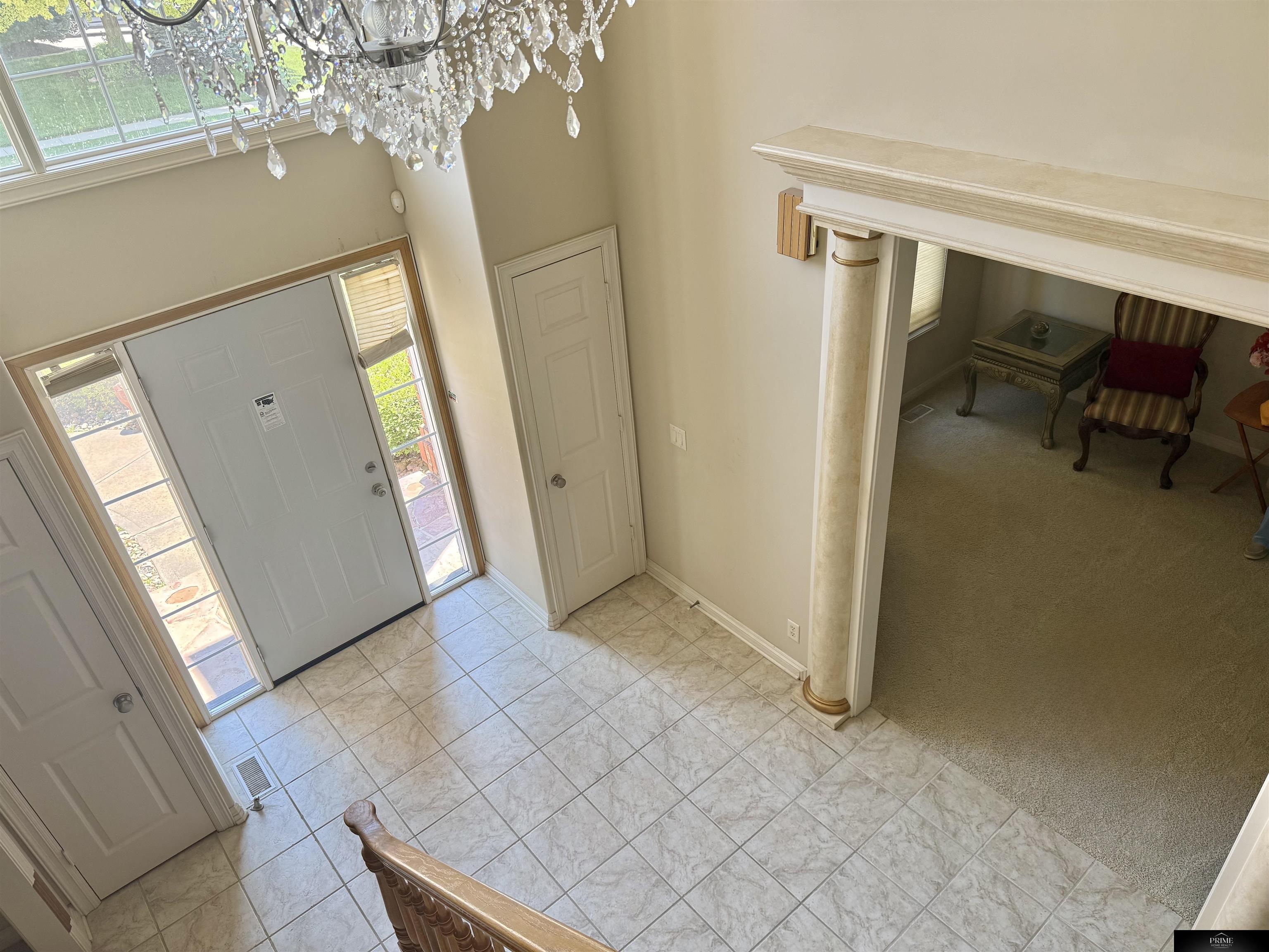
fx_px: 880
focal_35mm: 24
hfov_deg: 71.6
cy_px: 476
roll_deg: +5.8
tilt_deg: -33.3
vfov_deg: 56.8
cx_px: 634
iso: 160
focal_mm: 6.76
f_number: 1.78
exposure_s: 1/240
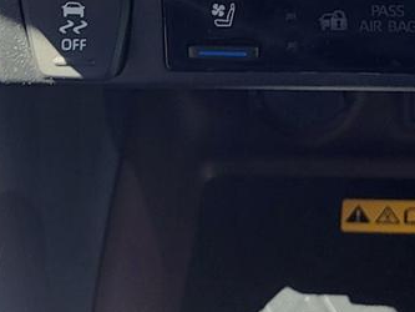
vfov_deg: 13.4
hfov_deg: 19.6
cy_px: -242
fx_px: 1199
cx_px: 284
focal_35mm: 100
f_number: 1.8
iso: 40
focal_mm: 5.4
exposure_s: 1/186
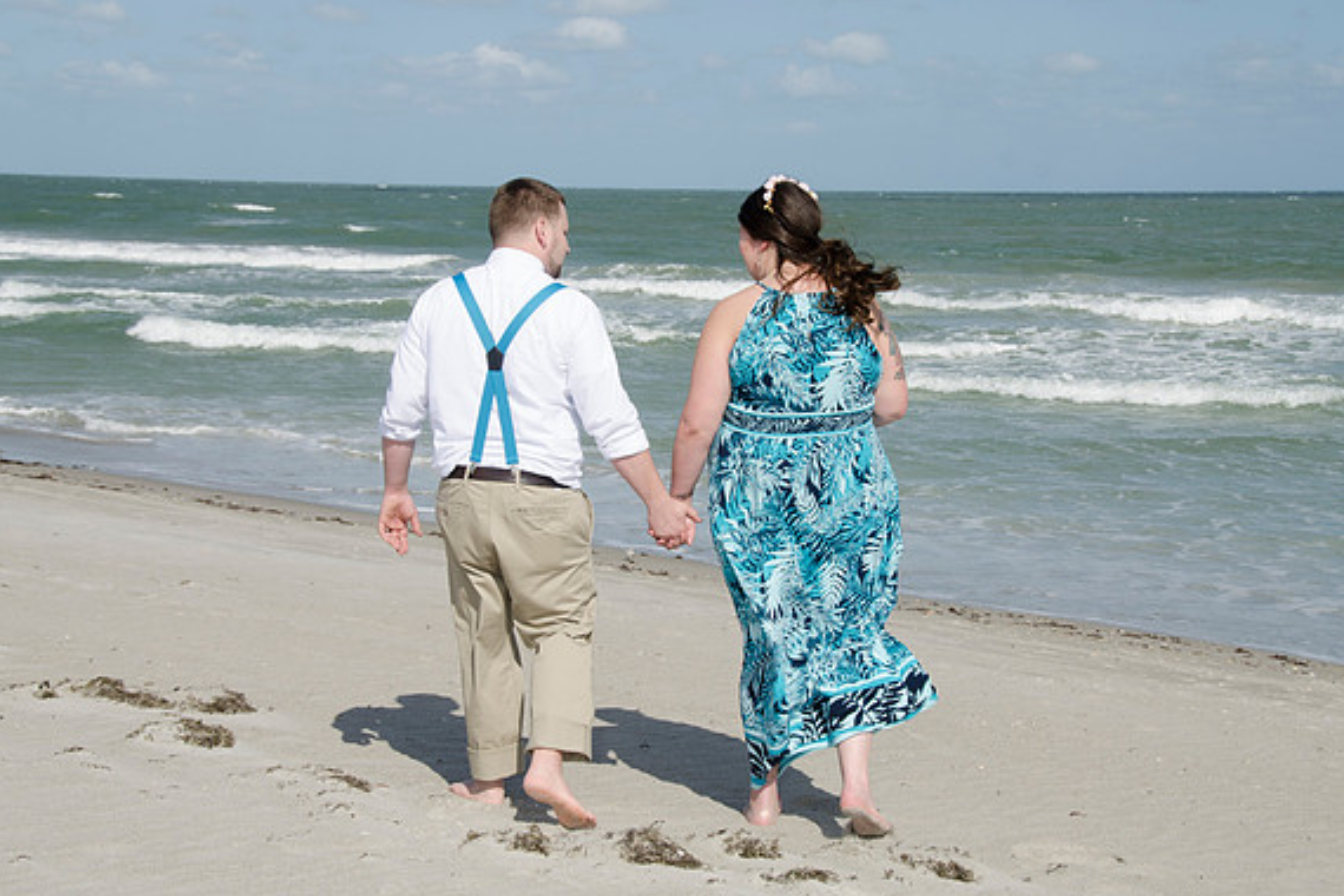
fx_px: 2389
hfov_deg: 31.4
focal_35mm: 64
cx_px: 677
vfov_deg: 21.2
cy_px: 448
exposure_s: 1/250
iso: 100
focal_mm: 42
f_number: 11
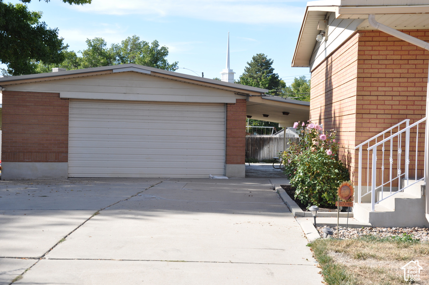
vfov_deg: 23.7
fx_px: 678
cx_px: 214
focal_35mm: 57
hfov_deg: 35.1
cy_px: 142
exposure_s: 1/320
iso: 200
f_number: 9
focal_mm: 38
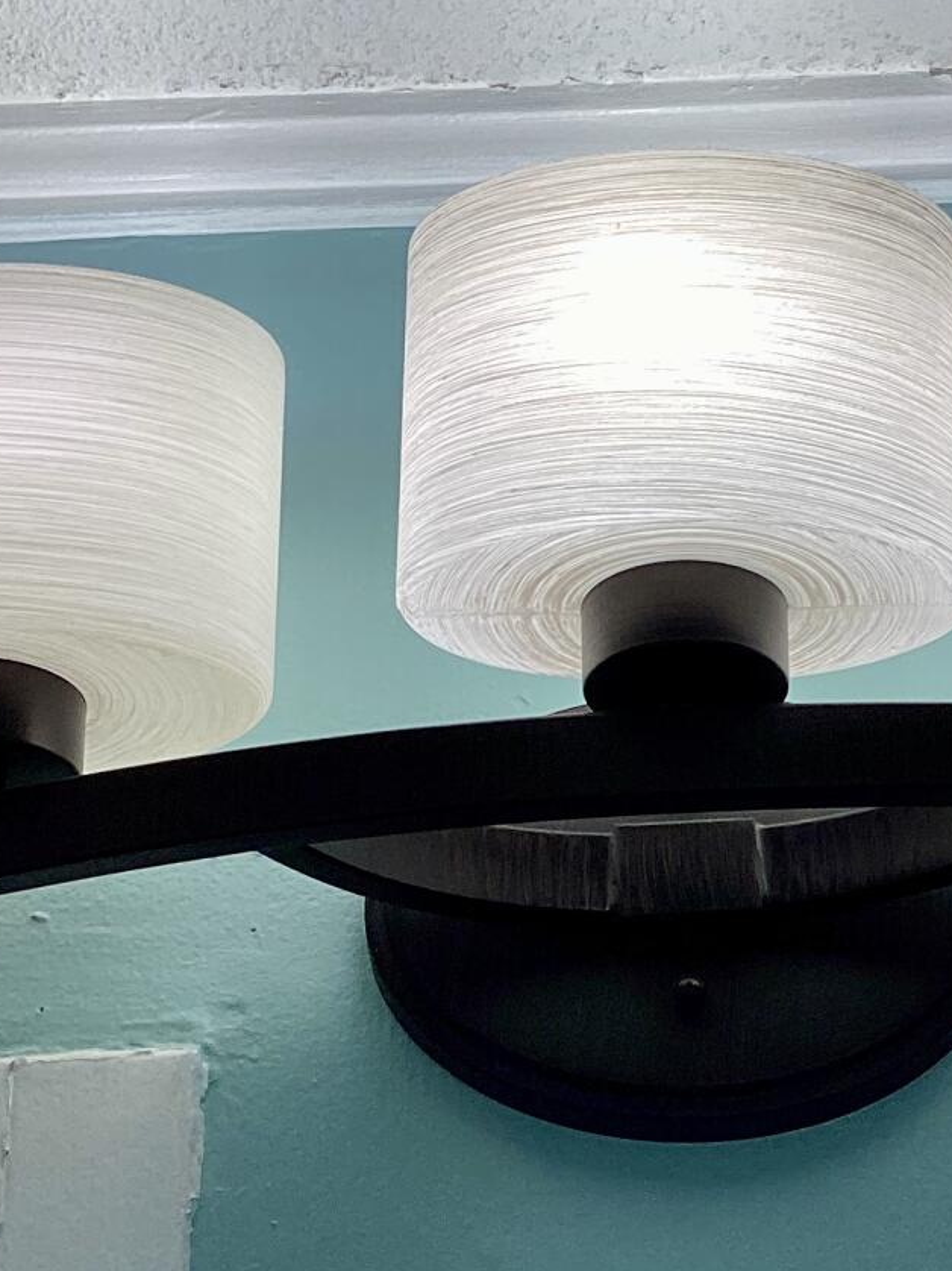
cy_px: 813
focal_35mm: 74
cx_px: 726
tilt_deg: +29.3
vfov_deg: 26.2
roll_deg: +2.8
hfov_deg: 19.7
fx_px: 2715
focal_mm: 3.3
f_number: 2.4
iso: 25
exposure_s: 1/283
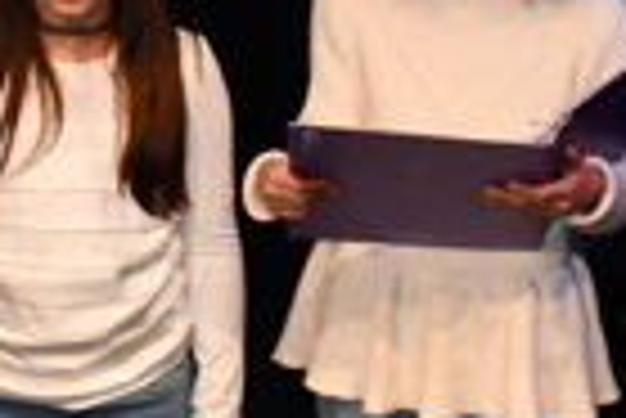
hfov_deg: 3.4
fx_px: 10235
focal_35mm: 588
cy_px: -211
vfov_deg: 2.3
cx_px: -1094
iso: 400
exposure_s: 1/125
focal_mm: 58
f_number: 4.8
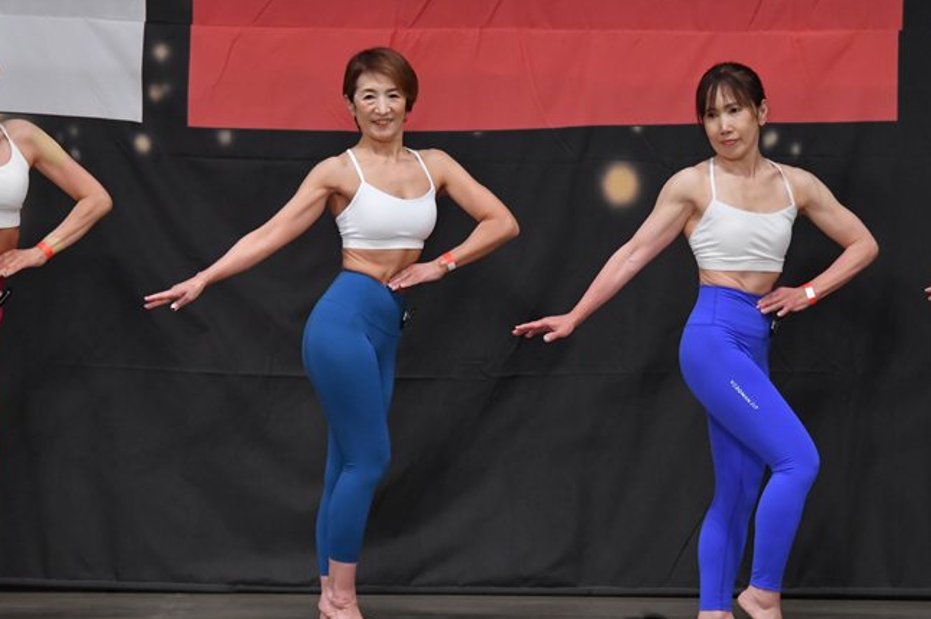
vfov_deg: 5.1
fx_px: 6979
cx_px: 499
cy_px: 361
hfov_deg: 7.6
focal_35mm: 270
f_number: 5.6
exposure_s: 1/400
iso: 3200
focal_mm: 150
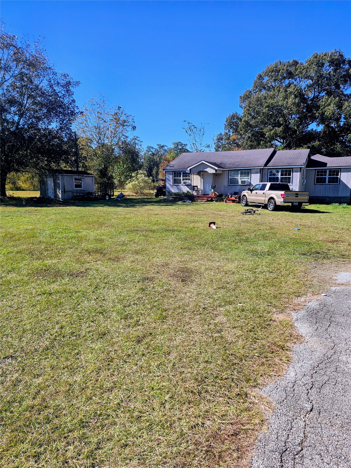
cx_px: 176
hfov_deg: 58.9
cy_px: 234
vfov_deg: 73.9
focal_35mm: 23
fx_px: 311
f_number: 1.7
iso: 10
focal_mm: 6.3
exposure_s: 1/771
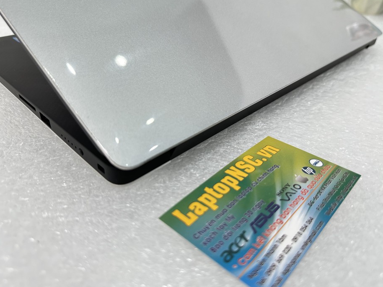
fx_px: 288
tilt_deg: -33.3
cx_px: 191
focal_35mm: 26
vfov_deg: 53.0
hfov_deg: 67.3
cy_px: 140
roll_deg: -3.3
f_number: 1.78
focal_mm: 6.86
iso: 160
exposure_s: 1/100
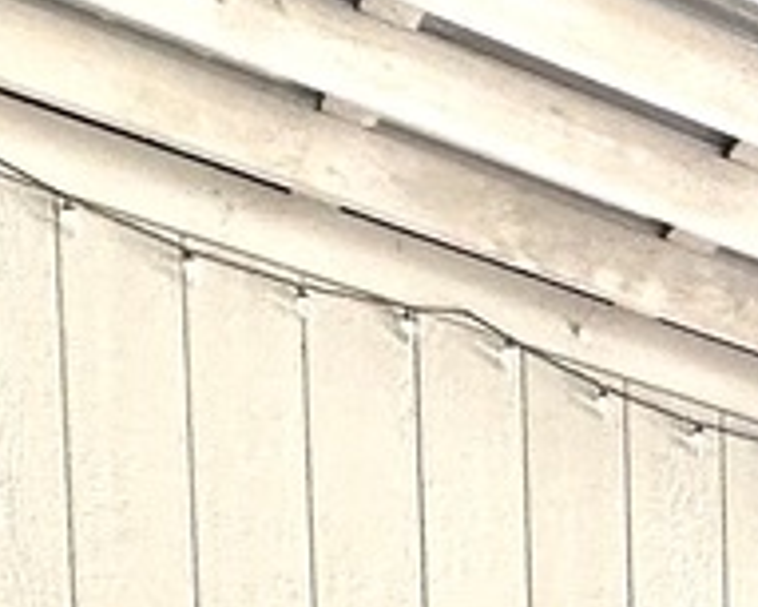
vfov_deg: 12.3
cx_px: 1520
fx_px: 2312
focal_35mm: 103
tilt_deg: -4.6
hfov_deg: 15.1
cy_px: 1389
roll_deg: -0.2
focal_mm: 2.22
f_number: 2.2
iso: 40
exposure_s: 1/137
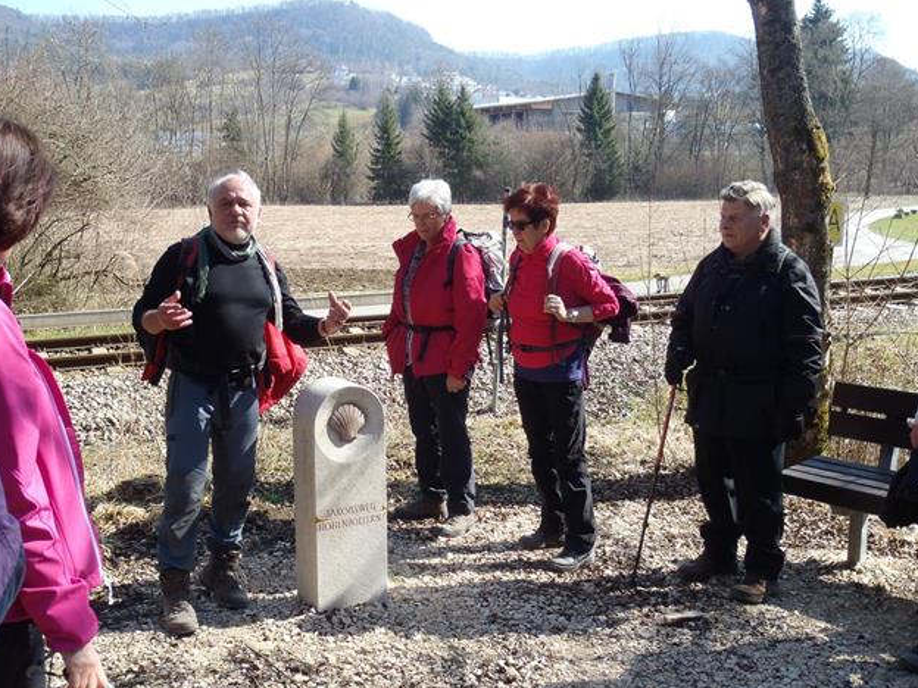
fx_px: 1087
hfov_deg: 45.8
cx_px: 452
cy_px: 350
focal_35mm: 41
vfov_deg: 35.1
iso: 80
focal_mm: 7.28
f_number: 4.7
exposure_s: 1/160
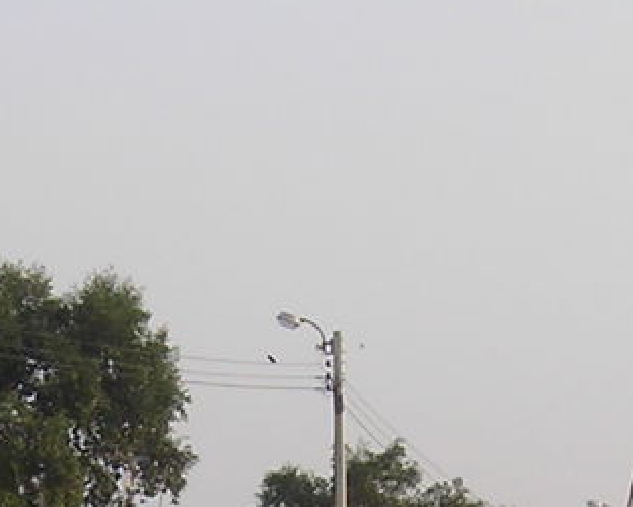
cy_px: 1126
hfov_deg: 8.5
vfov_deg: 6.5
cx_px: 221
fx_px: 4274
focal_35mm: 228
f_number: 3.2
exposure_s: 1/291
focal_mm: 6.3
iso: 50
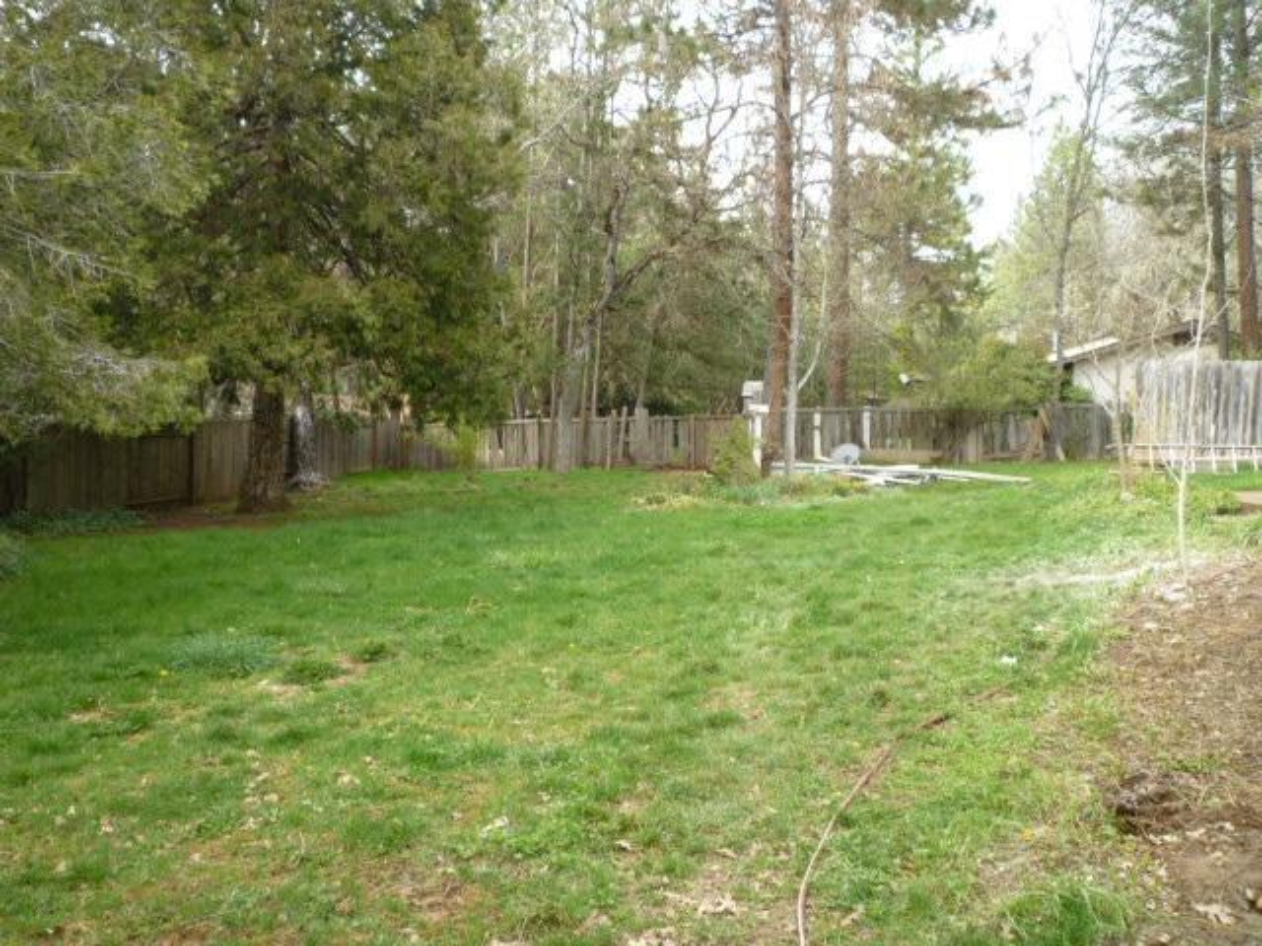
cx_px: 631
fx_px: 1057
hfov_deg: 61.7
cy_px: 473
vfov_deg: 48.2
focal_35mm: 29
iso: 80
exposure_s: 1/60
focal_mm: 5.2
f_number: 3.3
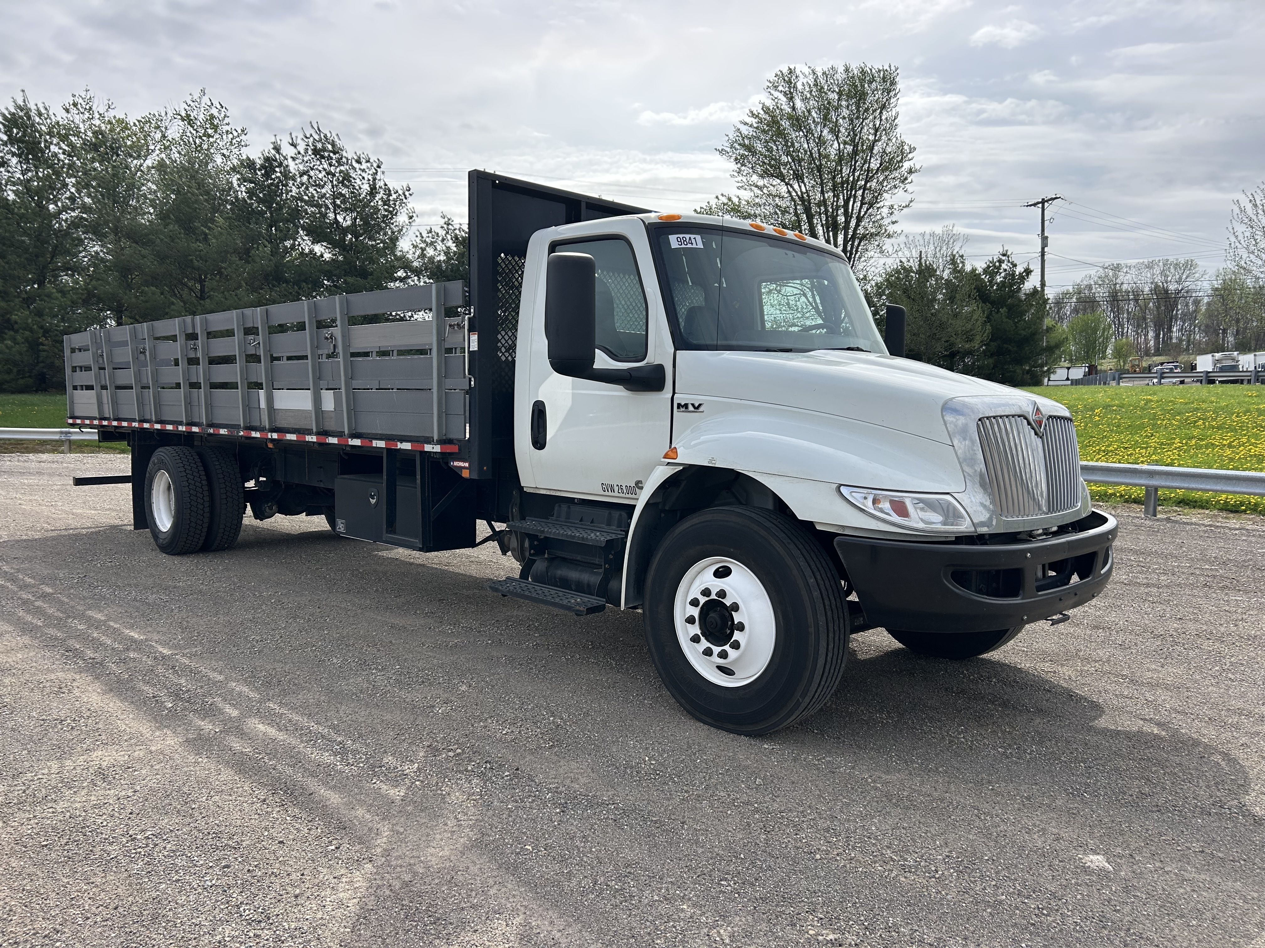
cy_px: 474
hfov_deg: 67.3
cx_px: 632
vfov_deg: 53.1
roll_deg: +0.5
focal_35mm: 26
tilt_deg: -5.5
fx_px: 950
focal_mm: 5.7
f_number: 1.5
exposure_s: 1/4115
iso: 50
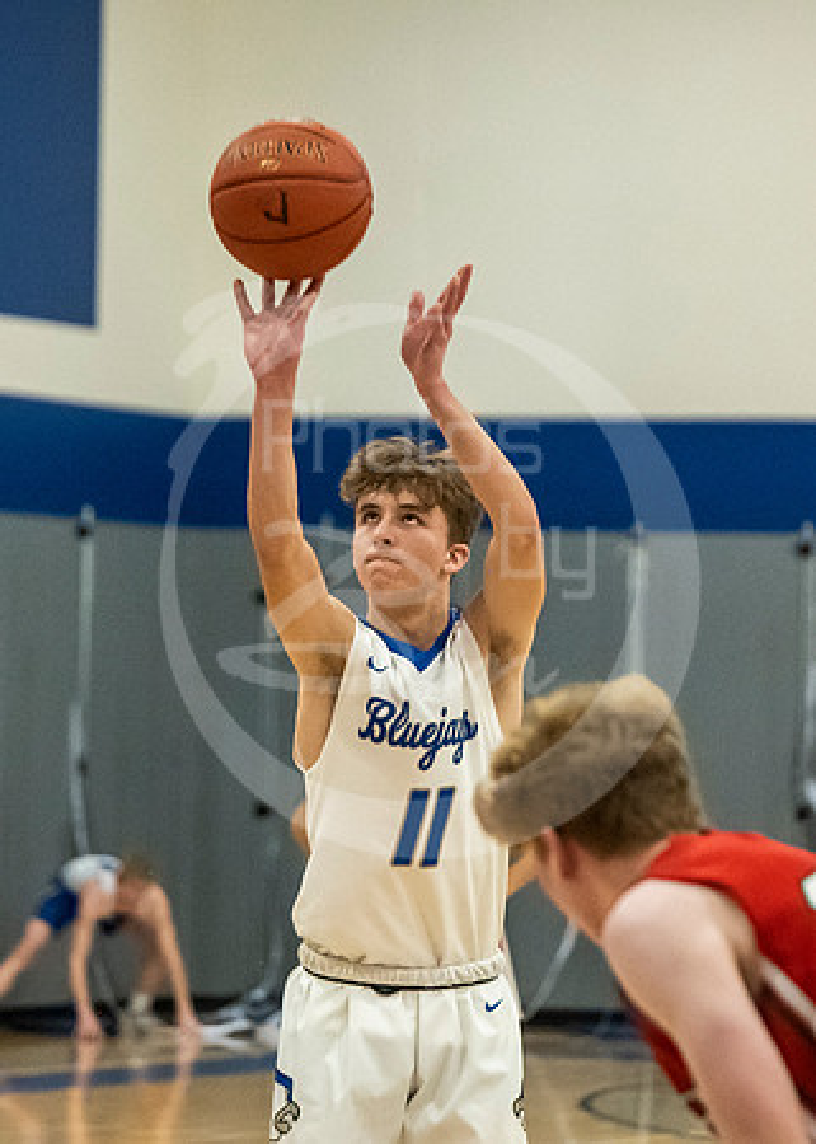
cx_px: 425
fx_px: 6719
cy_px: 572
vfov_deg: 9.7
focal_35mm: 207
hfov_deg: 6.9
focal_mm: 94
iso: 3200
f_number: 2.8
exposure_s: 1/1000
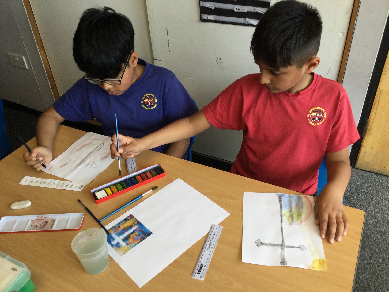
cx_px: 194
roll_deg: +3.4
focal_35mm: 31
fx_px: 348
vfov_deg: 45.4
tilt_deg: -37.6
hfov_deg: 58.4
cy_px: 146
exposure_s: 1/120
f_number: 2.4
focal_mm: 3.3
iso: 40
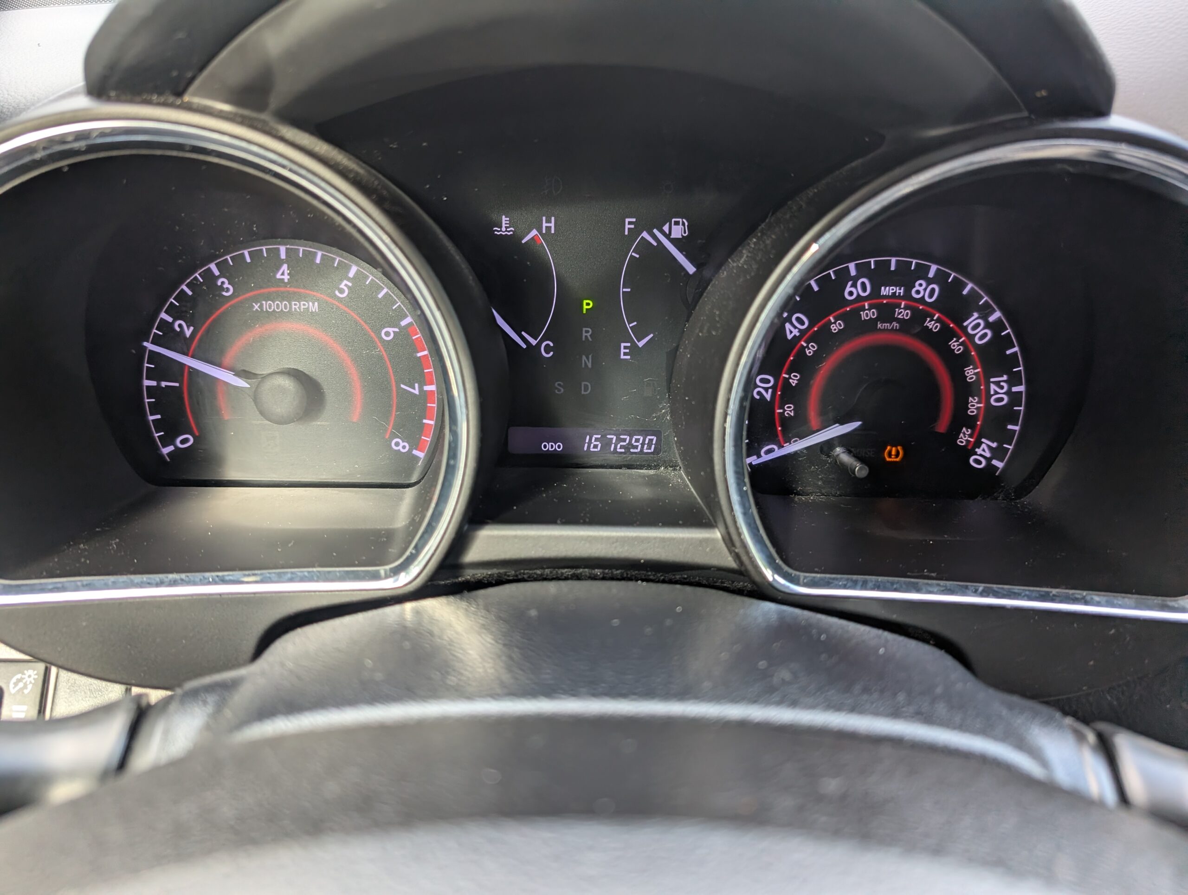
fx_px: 825
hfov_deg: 71.5
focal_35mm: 24
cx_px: 594
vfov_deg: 56.9
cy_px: 448
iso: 98
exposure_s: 1/154
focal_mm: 6.9
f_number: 1.68
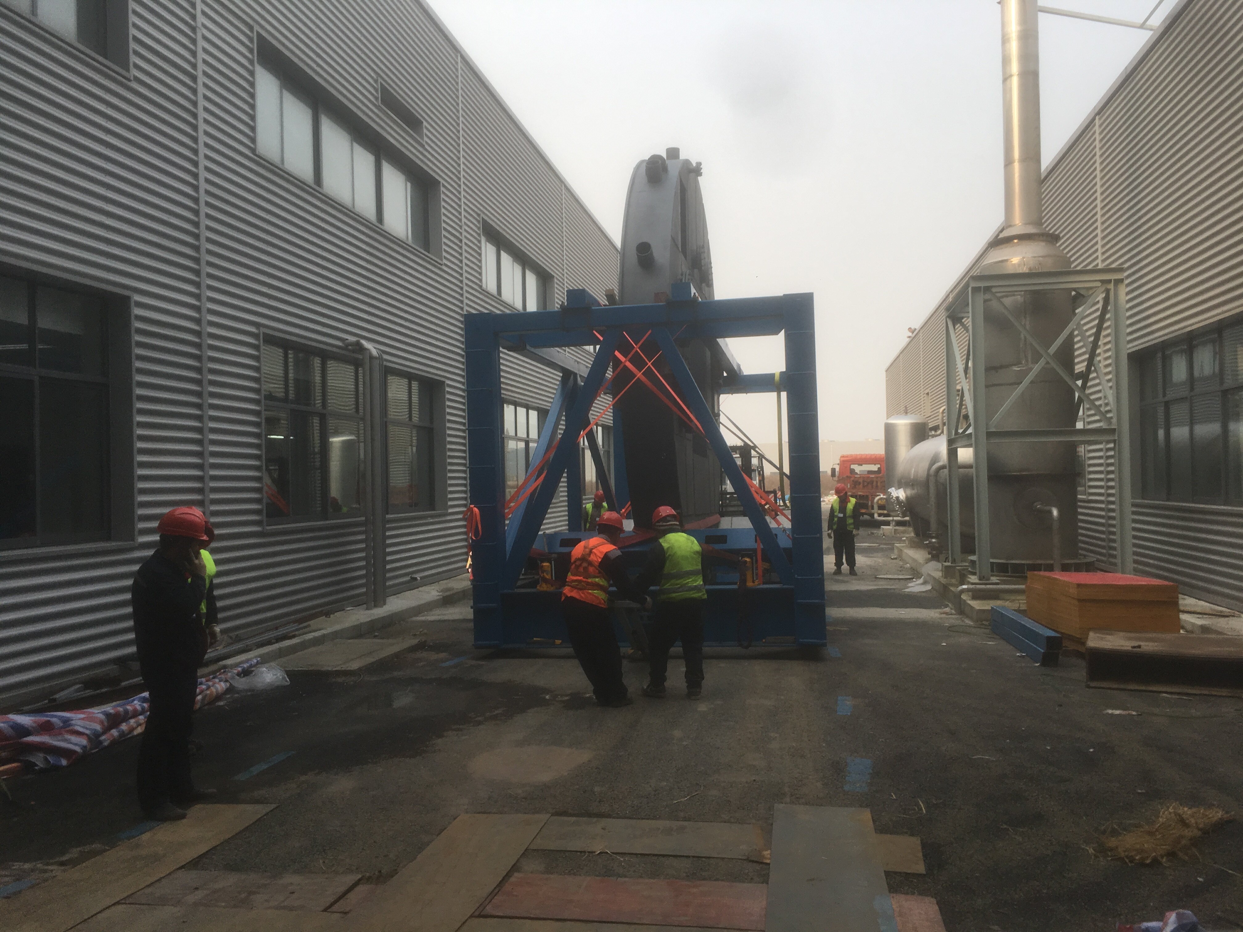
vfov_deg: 48.2
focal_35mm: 29
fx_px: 1041
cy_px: 466
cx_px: 622
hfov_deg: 61.7
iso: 25
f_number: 2.2
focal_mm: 4.15
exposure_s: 1/578
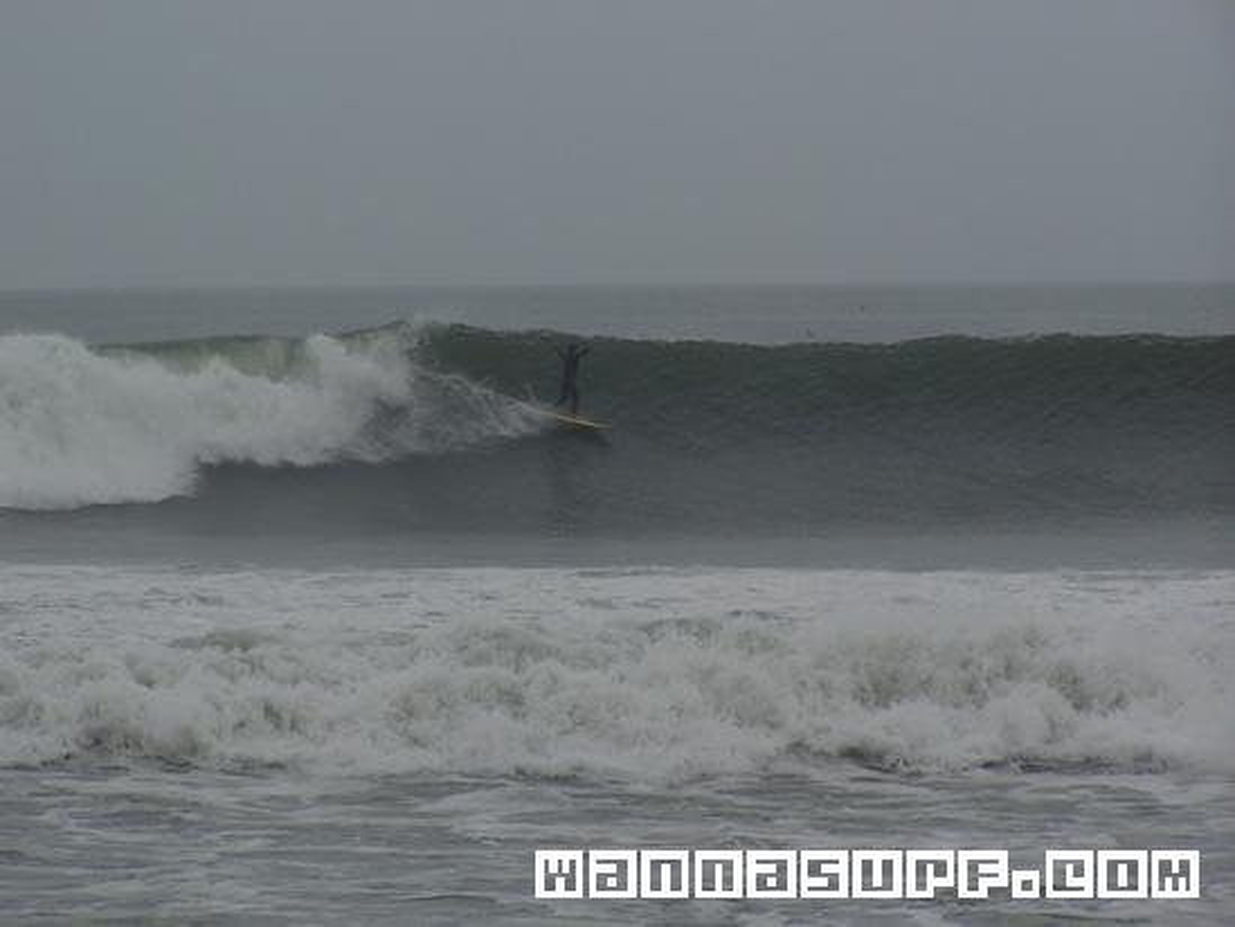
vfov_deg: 5.2
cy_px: 464
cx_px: 618
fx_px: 10277
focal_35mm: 288
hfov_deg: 6.9
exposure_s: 1/750
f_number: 7.1
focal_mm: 47.7
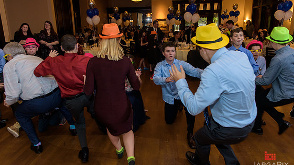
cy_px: 78
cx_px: 150
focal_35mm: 26
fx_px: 203
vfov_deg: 44.4
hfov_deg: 71.9
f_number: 3.2
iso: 1600
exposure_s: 1/125
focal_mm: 24
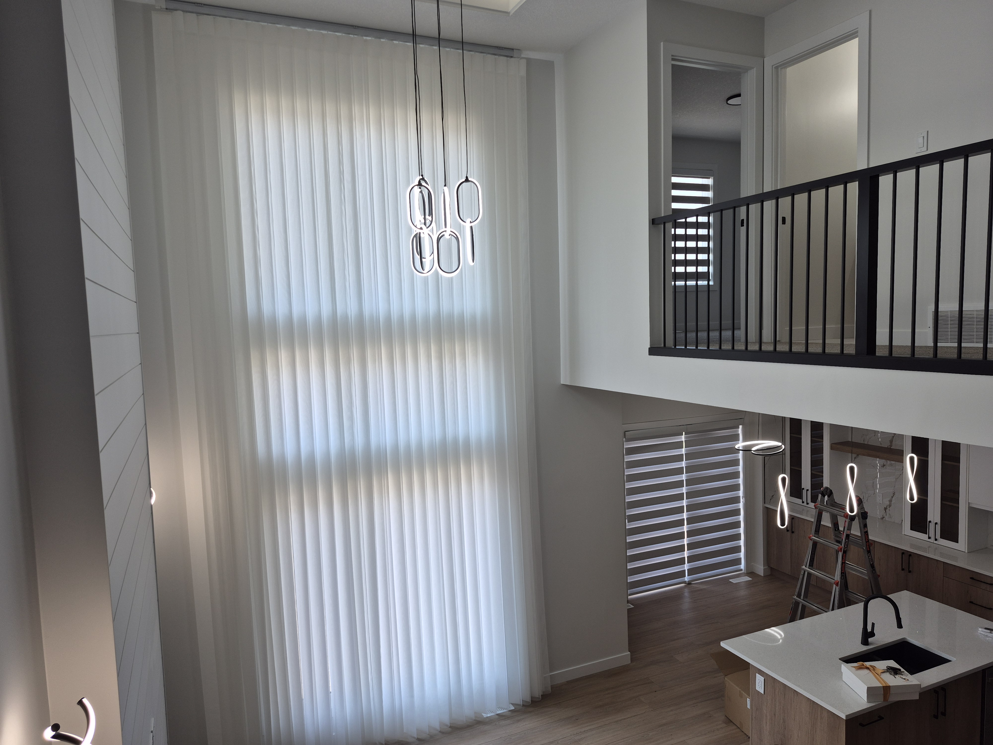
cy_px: 372
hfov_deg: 73.9
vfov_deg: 58.9
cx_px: 496
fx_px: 660
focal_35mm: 23
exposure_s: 1/120
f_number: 1.8
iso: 25
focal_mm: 5.4
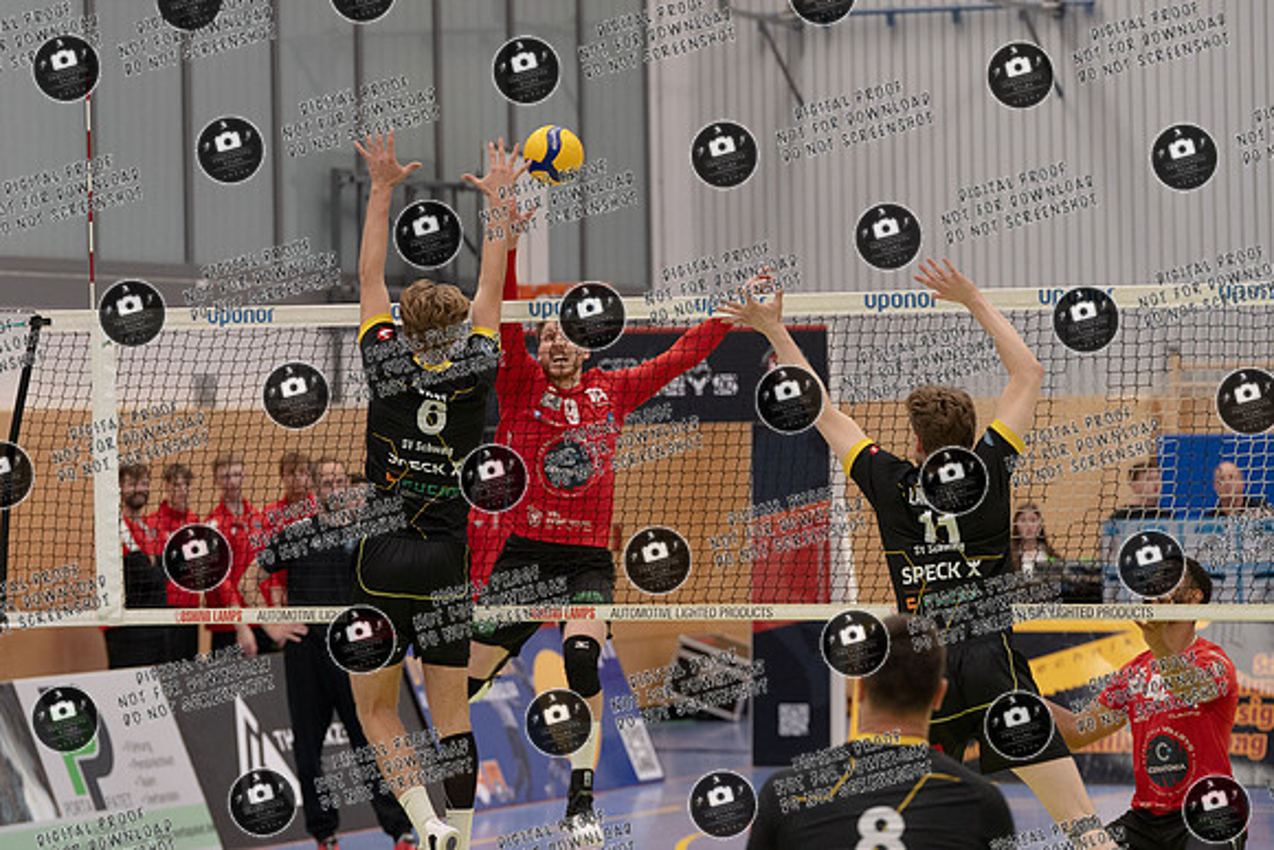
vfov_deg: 8.0
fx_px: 6073
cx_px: 579
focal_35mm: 172
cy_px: 310
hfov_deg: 12.0
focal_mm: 135
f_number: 3.5
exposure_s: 1/1250
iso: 2500
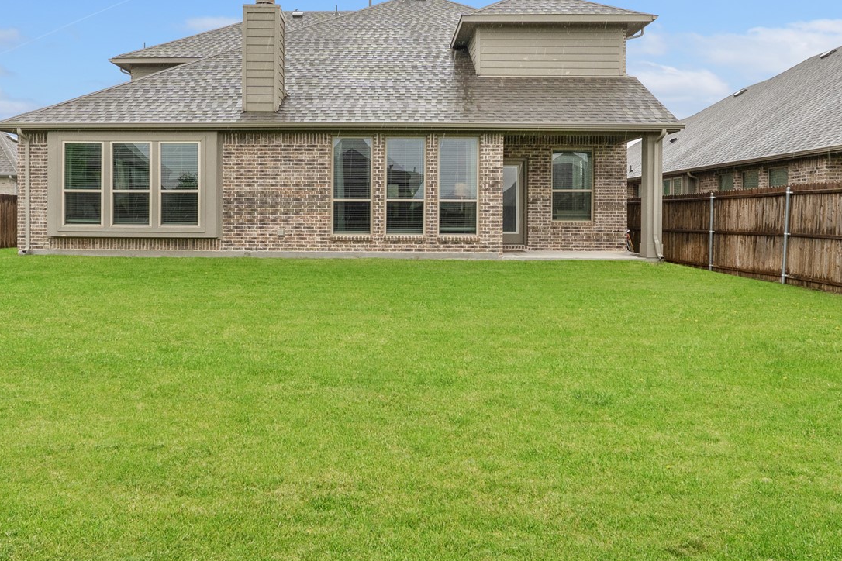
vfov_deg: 52.8
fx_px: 561
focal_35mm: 24
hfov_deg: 73.4
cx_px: 367
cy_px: 225
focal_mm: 12
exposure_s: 1/640
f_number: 9
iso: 800
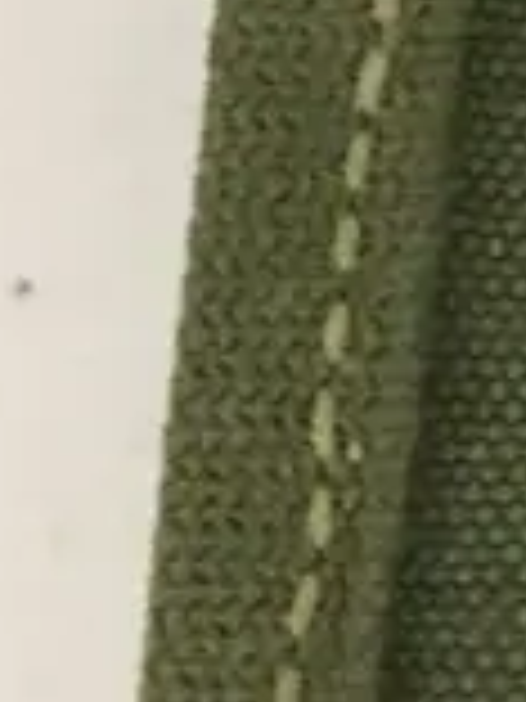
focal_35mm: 190
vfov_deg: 10.4
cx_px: 1659
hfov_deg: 6.9
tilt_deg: -76.3
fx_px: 3849
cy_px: 202
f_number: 2.2
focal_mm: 4.15
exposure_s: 1/17
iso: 80
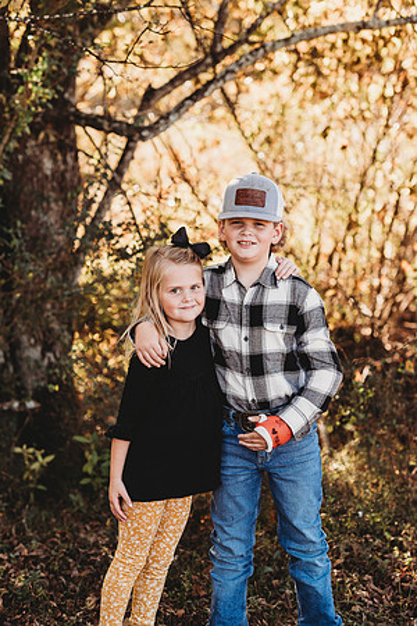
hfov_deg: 16.1
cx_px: 208
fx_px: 1477
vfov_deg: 23.9
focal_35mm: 85
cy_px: 313
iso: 160
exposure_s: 1/250
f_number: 2.8
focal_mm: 85
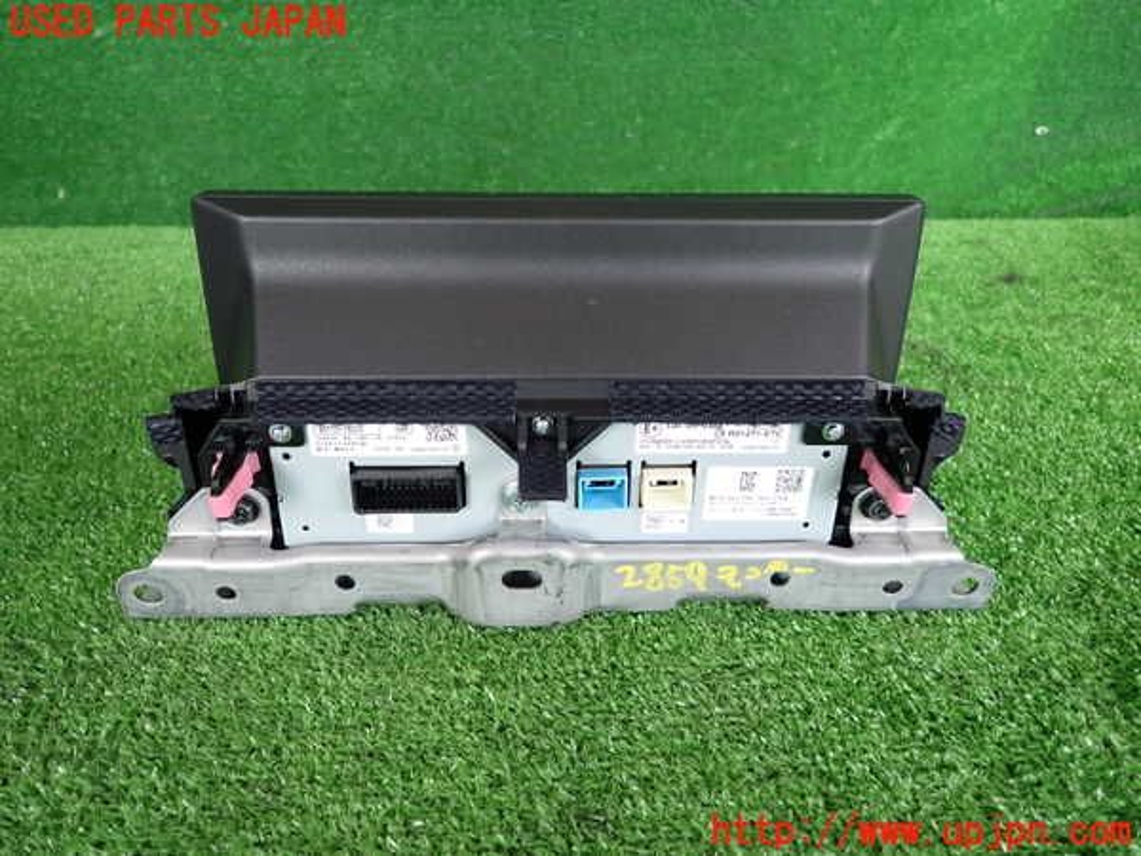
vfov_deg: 54.9
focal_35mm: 25
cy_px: 428
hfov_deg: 69.4
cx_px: 570
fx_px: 824
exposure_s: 1/125
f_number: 2
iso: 160
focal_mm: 4.5
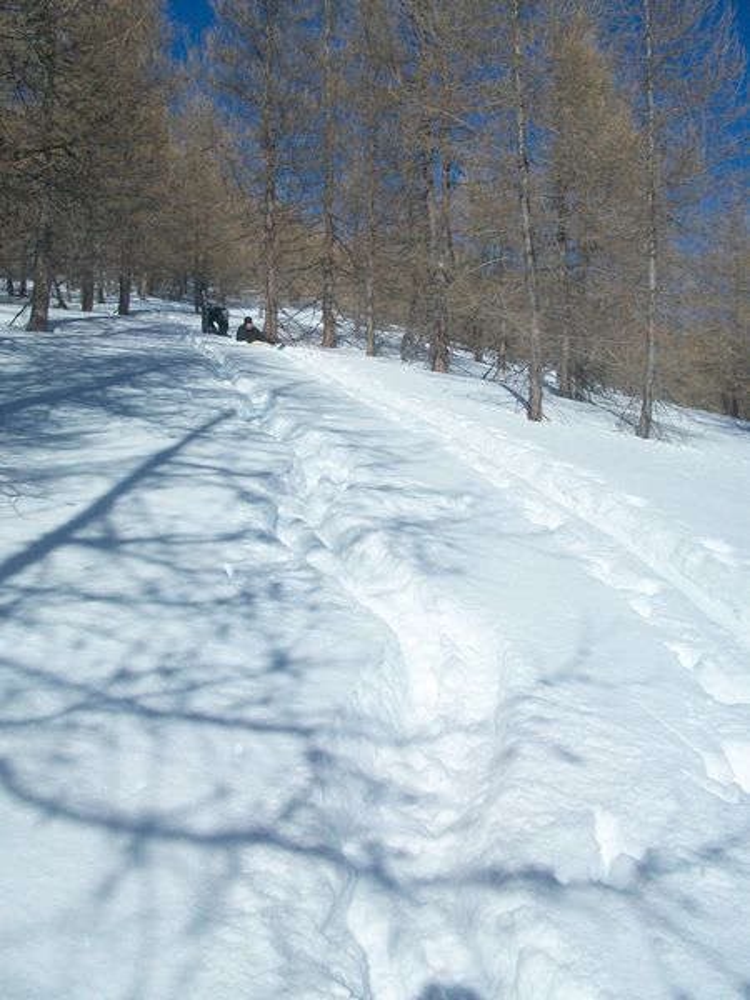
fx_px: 982
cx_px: 375
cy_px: 500
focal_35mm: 34
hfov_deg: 41.8
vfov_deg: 54.0
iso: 80
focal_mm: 5.7
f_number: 5.5
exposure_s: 1/1000
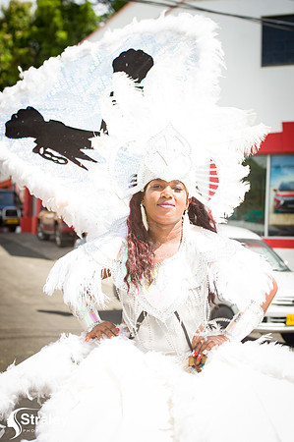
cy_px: 221
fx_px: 982
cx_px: 147
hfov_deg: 17.0
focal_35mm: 80
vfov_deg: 25.4
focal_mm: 80
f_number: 6.3
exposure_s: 1/160
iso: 100
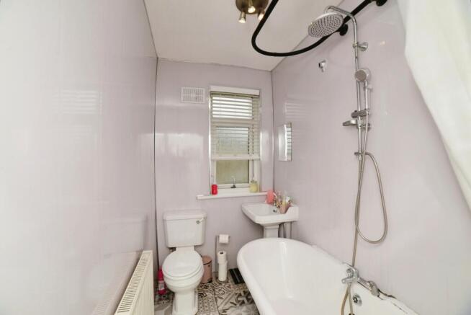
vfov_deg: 81.3
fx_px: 183
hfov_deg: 104.2
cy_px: 158
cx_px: 236
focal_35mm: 14
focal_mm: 14
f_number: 8
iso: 400
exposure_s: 1/125
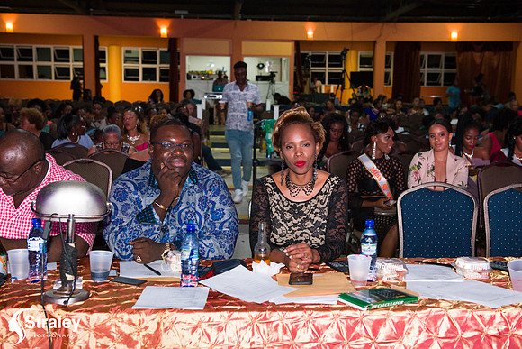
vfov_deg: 28.1
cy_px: 174
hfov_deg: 41.1
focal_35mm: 48
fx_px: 696
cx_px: 261
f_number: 5
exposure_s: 1/160
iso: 4000
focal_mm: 48
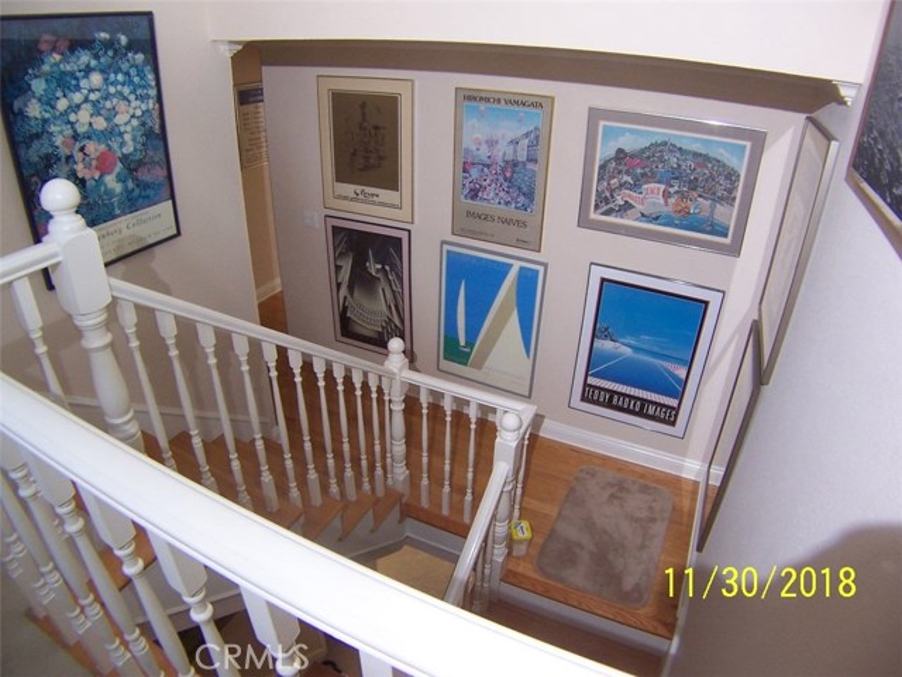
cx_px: 451
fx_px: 860
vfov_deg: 42.9
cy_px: 338
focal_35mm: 33
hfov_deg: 55.4
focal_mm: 5.5
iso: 140
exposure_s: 1/60
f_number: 2.8
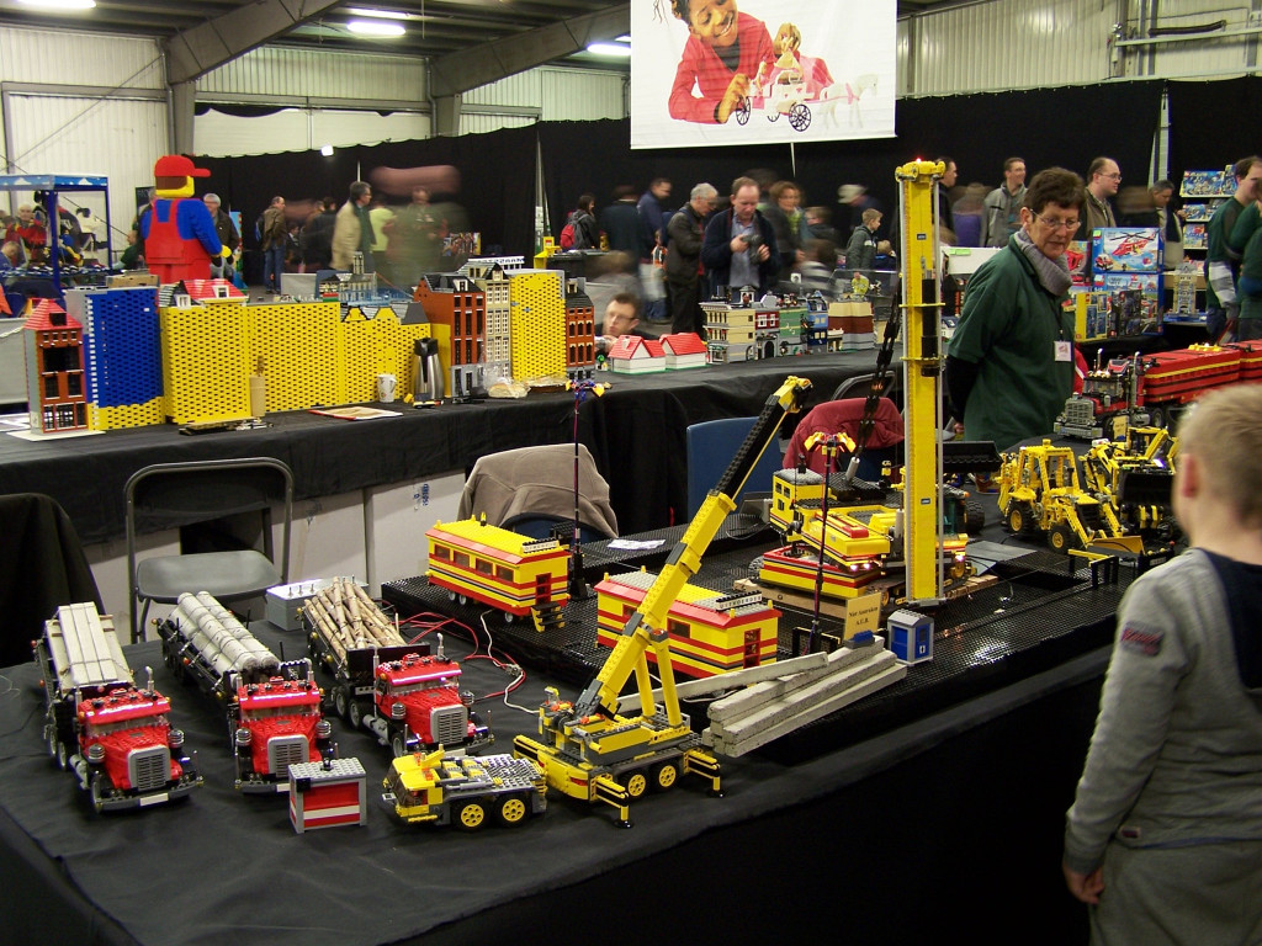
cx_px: 631
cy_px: 473
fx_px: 1385
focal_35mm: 38
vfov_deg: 37.7
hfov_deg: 49.0
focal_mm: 6.3
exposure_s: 1/2
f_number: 2.8
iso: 80
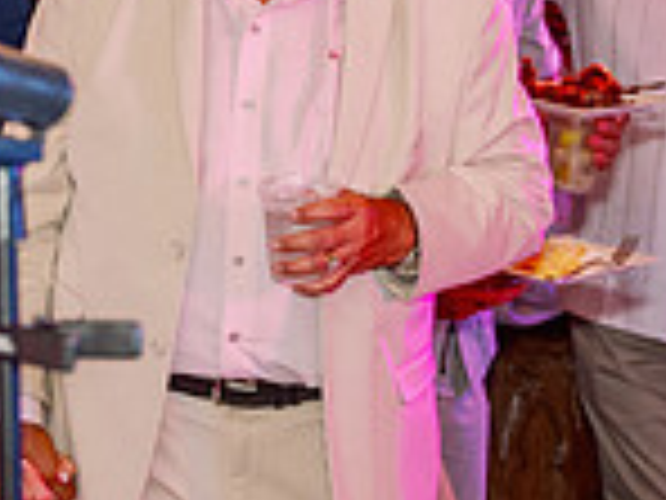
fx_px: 4348
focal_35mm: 226
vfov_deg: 6.5
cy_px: -38
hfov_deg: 8.5
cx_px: -469
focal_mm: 46
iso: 1000
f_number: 3.5
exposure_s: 1/160
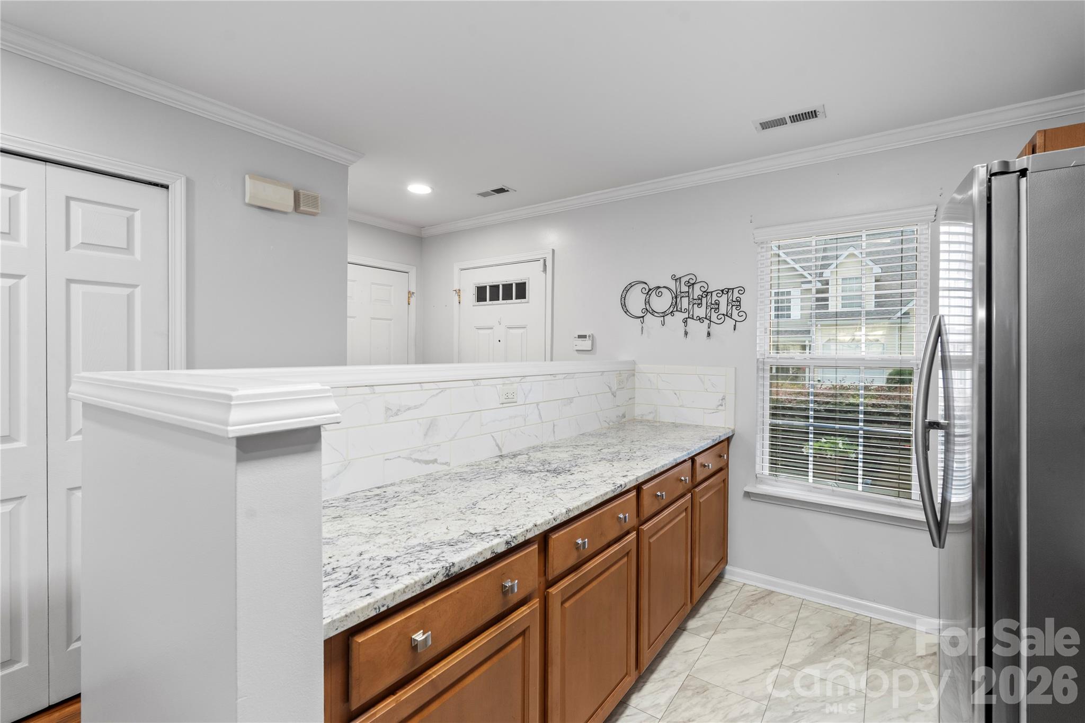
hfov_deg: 96.7
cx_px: 542
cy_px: 362
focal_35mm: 16
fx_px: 482
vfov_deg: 73.7
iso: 640
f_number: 8
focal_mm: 16
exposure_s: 1/6
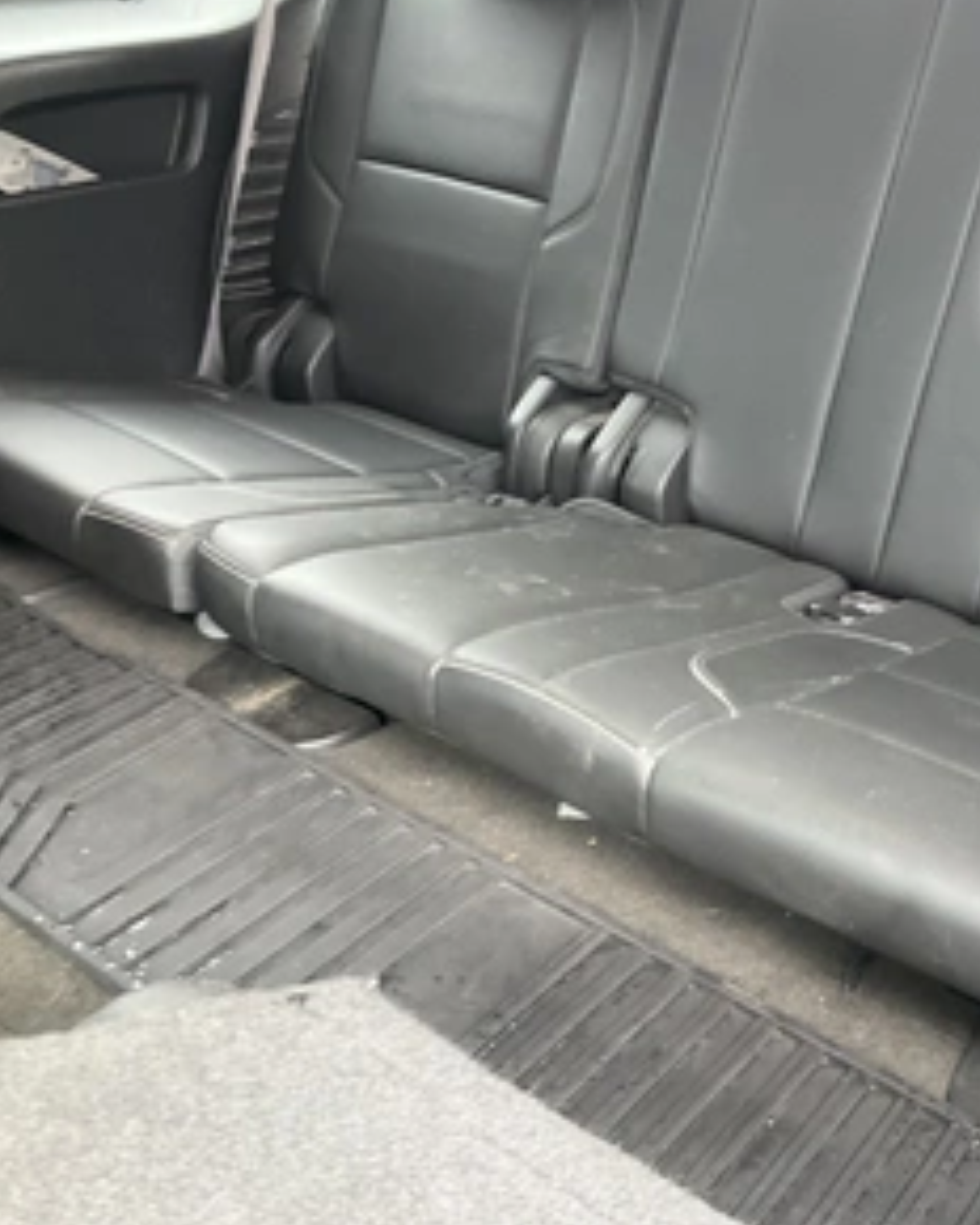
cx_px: 701
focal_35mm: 39
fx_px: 1414
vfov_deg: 46.8
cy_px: 600
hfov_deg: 37.5
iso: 320
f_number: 1.8
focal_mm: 3
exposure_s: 1/40
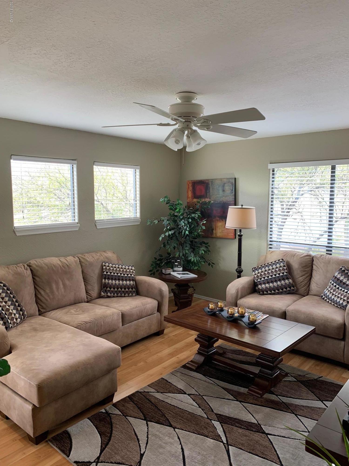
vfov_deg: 67.3
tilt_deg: -5.3
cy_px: 233
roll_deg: -1.1
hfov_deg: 53.1
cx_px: 174
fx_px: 350
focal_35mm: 26
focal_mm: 4.25
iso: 50
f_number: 1.8
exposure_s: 1/60
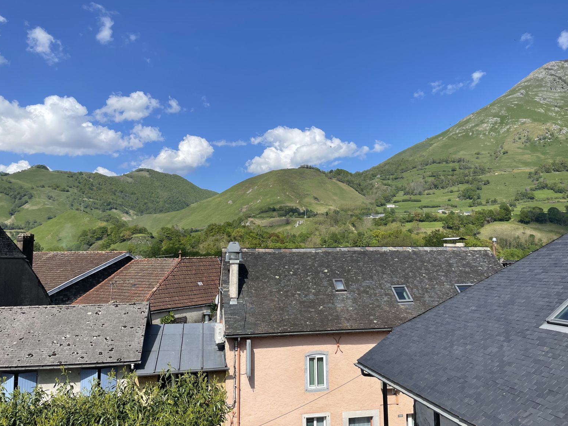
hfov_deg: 65.3
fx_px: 443
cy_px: 207
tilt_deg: +5.8
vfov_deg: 51.4
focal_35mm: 27
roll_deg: +0.8
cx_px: 285
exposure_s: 1/3401
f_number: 1.6
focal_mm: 4.2
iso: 32
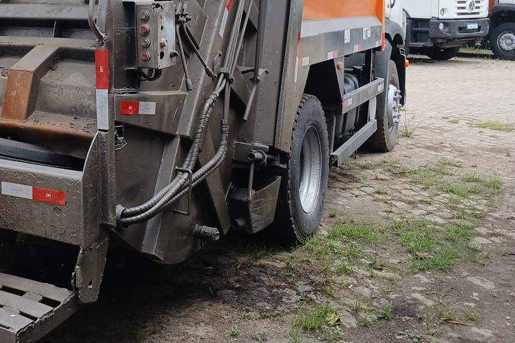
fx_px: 687
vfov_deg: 27.1
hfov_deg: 39.2
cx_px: 88
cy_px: 32
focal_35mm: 48
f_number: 1.8
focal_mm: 3.98
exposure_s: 1/186
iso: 20
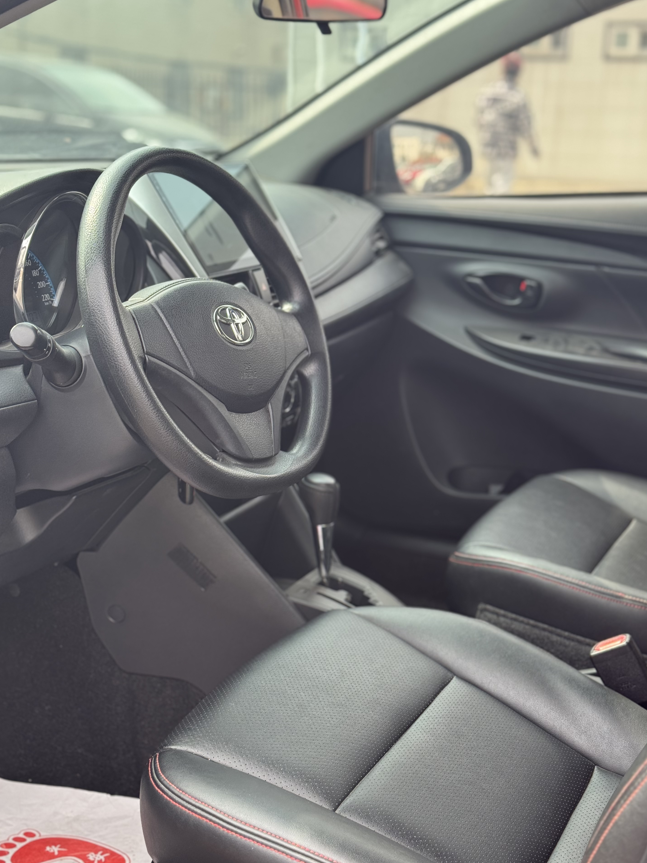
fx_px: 1271
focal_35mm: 51
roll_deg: -3.1
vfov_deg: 37.5
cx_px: 328
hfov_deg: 28.6
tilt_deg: -14.6
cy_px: 444
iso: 64
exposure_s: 1/425
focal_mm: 6.76
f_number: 1.78
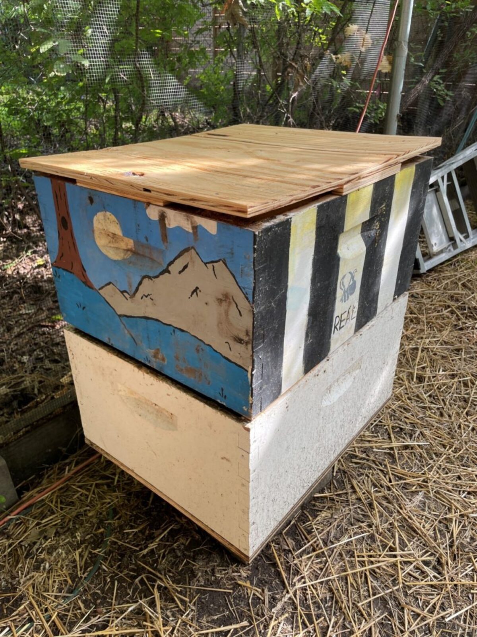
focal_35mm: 26
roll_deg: +0.8
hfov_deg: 53.1
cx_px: 238
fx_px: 478
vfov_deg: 67.3
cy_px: 318
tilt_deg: -29.9
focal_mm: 4.2
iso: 32
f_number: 1.6
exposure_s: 1/216
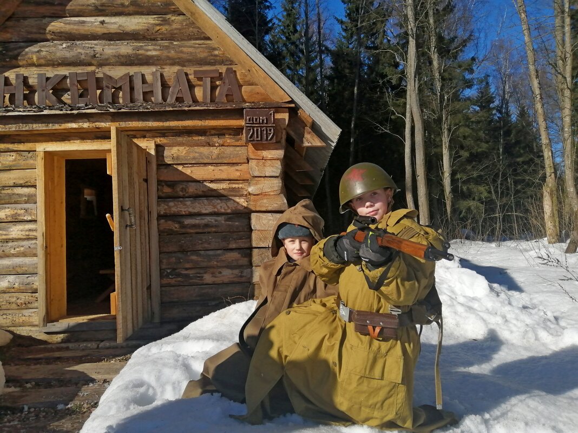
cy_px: 216
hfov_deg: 67.3
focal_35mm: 26
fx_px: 434
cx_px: 289
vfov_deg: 53.1
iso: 50
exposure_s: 1/3472
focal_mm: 3.6
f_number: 1.8
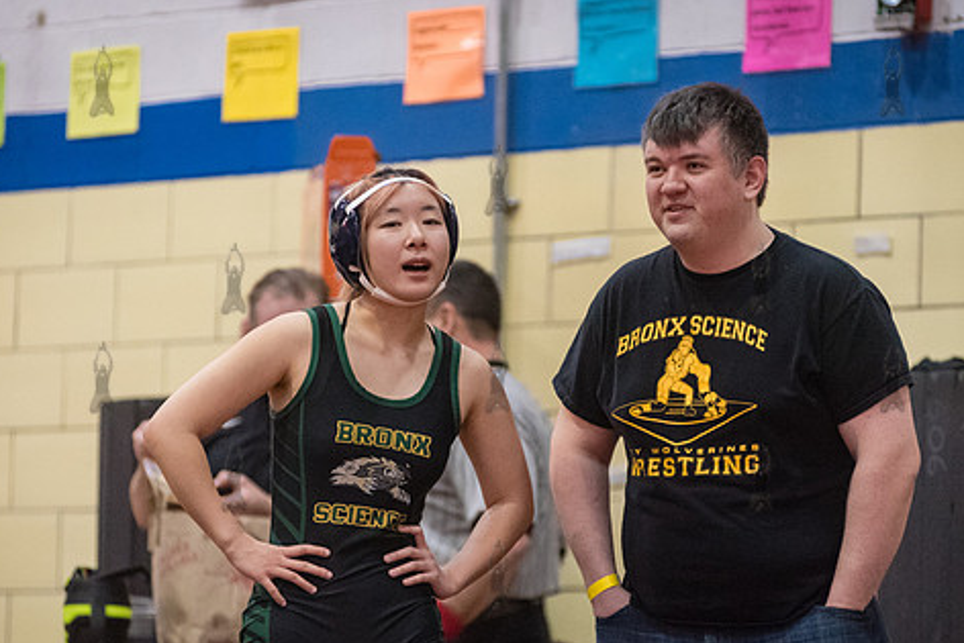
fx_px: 6696
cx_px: 513
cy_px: 340
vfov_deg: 5.5
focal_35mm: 250
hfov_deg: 8.2
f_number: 3.2
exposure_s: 1/500
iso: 8000
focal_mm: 170
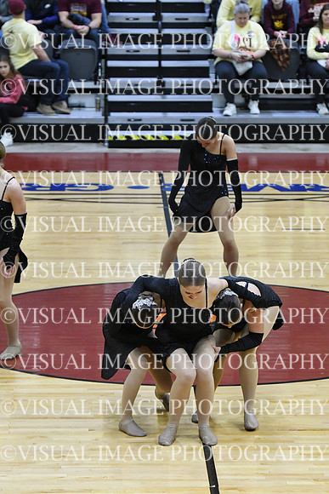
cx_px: 164
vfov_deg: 11.4
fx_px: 2466
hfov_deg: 7.6
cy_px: 247
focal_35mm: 180
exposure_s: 1/400
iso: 4000
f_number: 3.5
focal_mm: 120
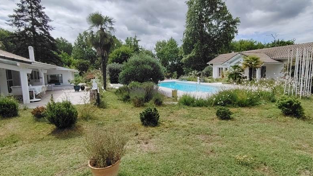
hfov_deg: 89.6
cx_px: 157
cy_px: 88
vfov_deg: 58.4
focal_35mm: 19
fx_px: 158
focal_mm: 1.42
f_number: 2.2
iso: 100
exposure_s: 1/4846
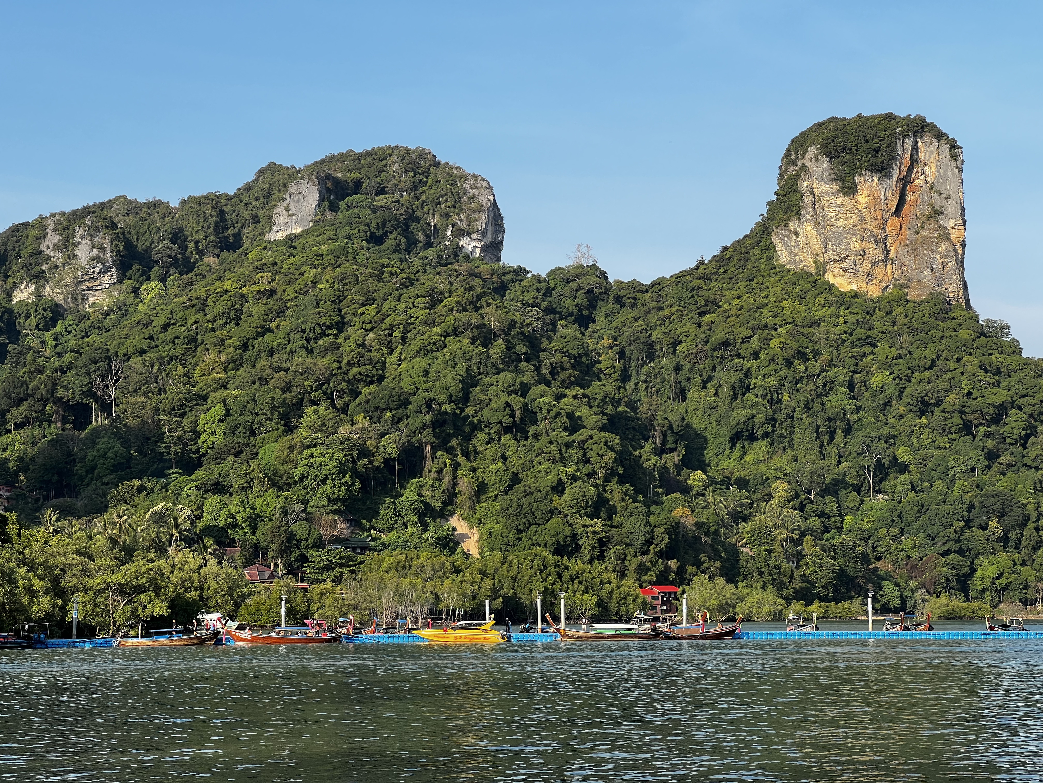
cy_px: 392
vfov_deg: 19.1
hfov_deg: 25.3
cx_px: 522
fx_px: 2320
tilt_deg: +6.7
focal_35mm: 77
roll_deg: +0.4
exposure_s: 1/374
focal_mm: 9
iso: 32
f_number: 2.8
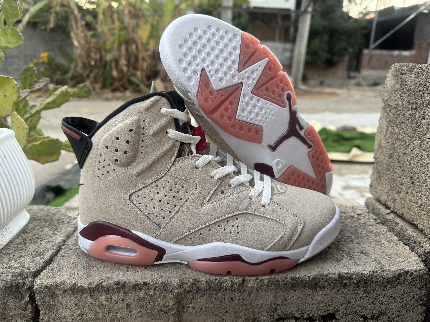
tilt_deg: -17.5
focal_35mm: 24
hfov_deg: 71.6
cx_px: 215
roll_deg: -0.1
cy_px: 161
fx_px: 298
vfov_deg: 56.8
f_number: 1.78
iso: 200
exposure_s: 1/121
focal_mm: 6.76
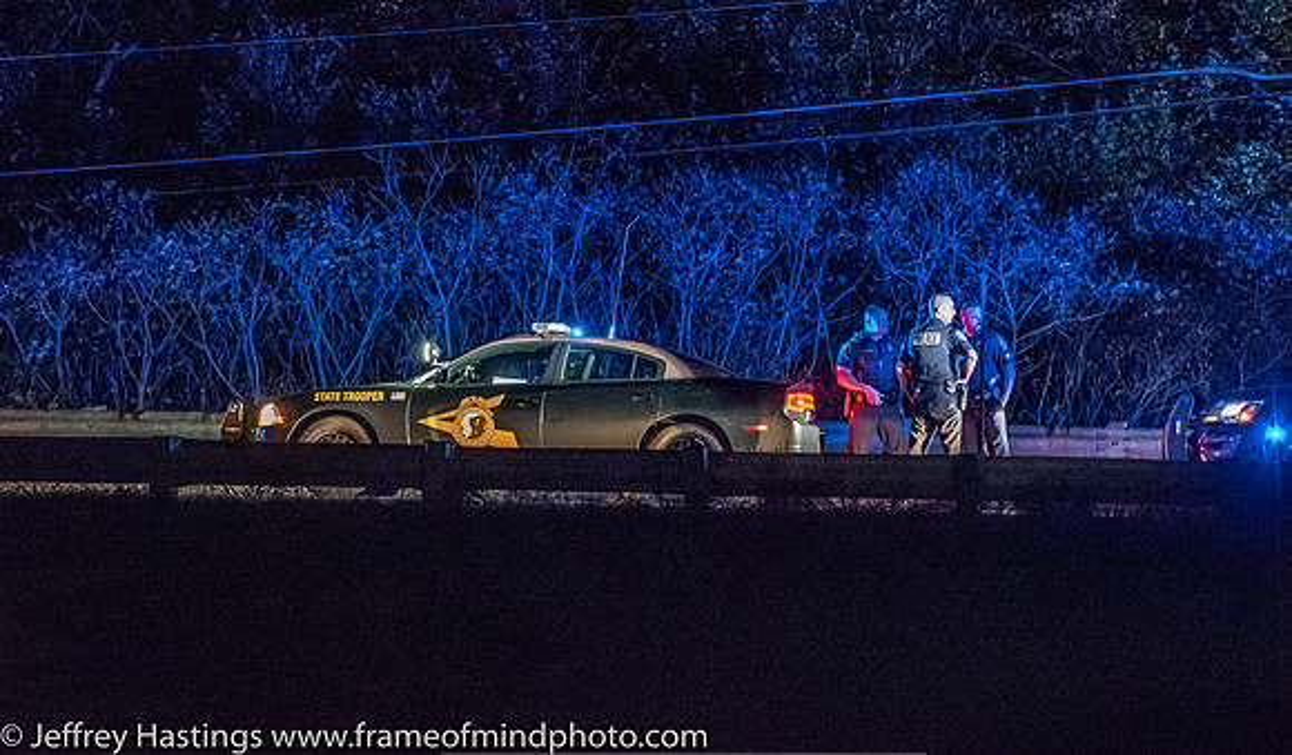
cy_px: 326
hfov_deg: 13.9
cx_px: 646
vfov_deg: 8.2
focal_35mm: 153
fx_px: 5283
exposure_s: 1/30
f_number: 4.5
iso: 16000
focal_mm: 98
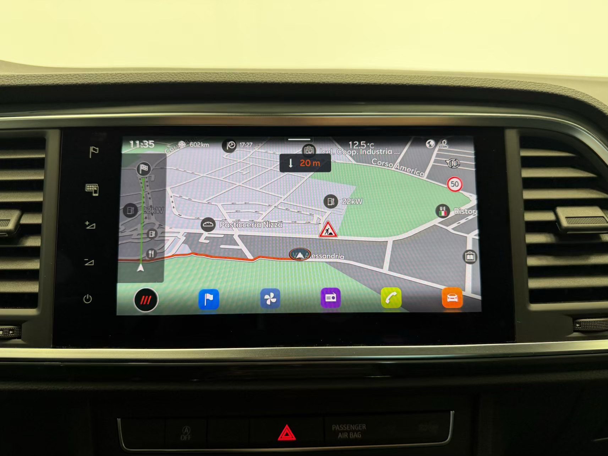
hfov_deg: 71.6
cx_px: 304
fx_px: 422
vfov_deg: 56.8
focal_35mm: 24
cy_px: 228
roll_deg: +0.0
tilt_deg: -16.9
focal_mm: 6.76
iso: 200
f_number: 1.78
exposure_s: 1/116
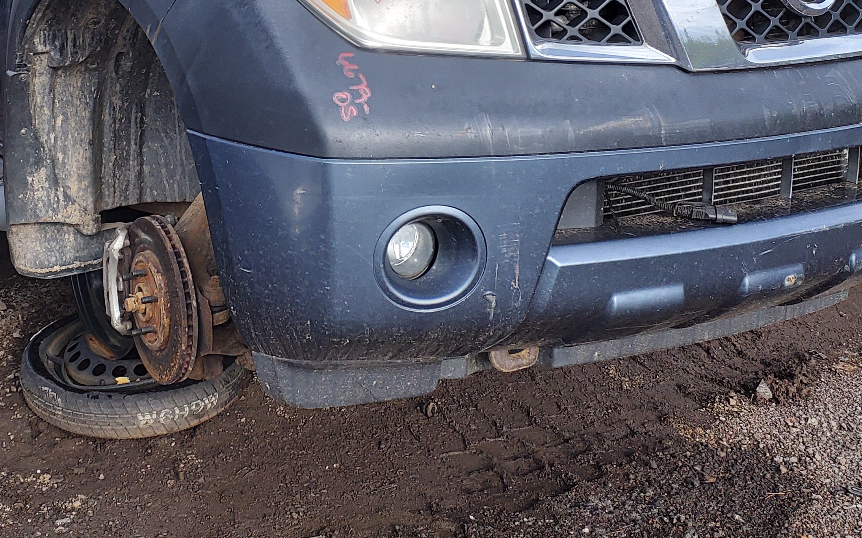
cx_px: 311
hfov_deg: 38.6
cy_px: 53
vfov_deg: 24.2
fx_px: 1221
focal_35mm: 52
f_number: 1.9
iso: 40
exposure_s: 1/308
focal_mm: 3.58
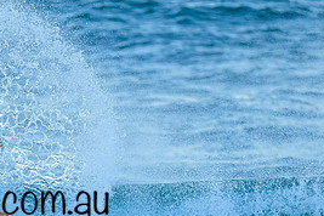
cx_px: -6
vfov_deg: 0.8
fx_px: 16235
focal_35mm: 1804
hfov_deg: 1.1
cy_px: 188
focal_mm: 800
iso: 1600
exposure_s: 1/1250
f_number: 6.3
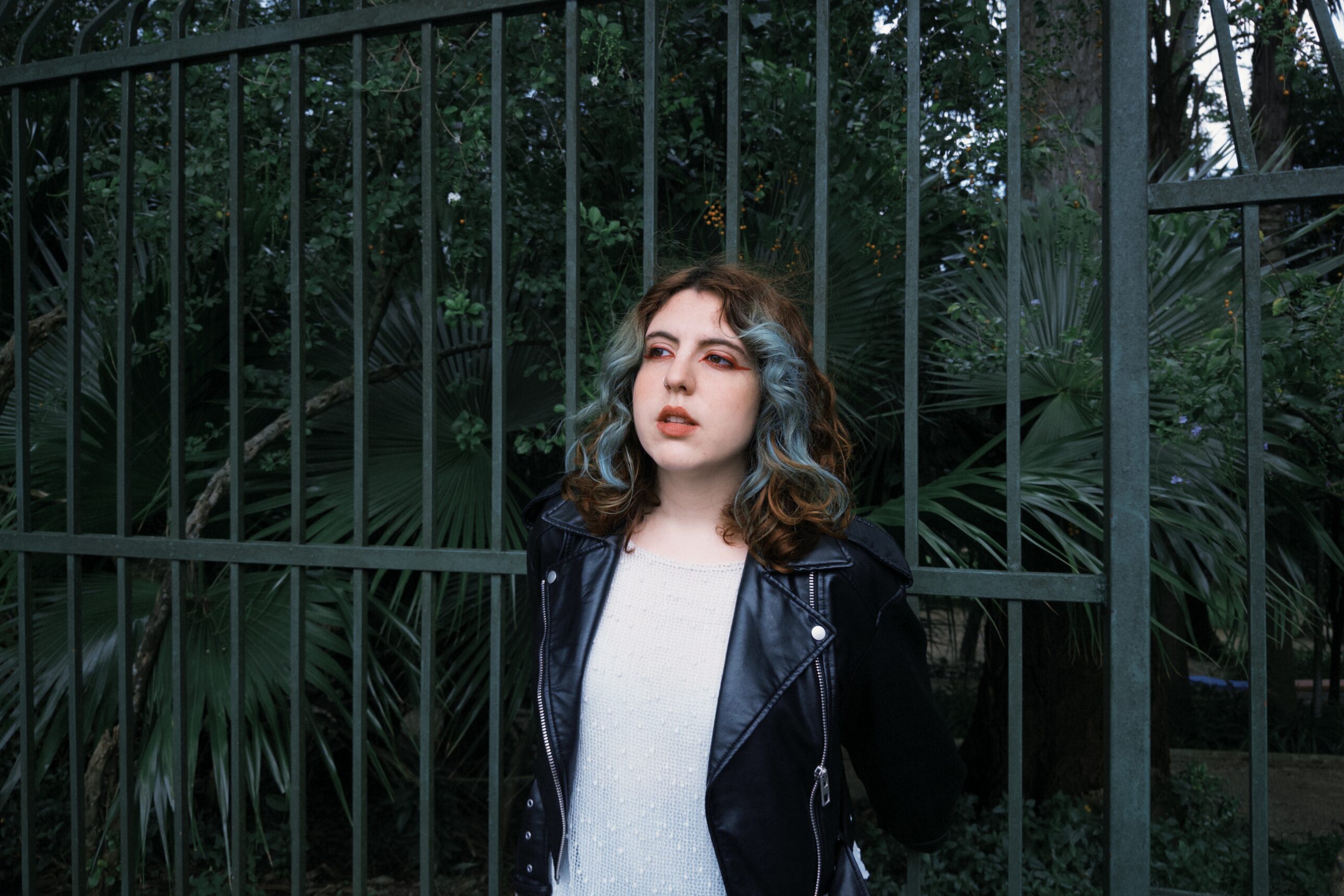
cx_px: 671
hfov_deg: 71.5
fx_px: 933
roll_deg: +0.7
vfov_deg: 51.3
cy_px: 436
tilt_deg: -1.7
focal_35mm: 25
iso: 80
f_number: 1.78
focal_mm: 6.86
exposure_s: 1/1988
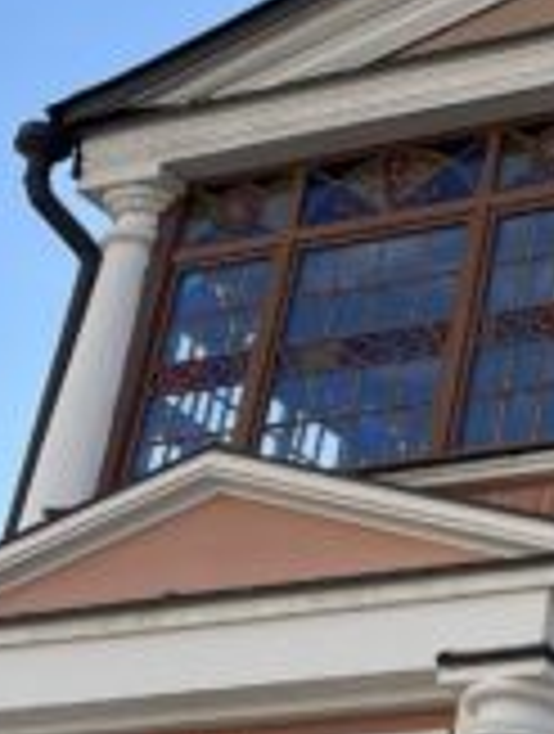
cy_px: 358
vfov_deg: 19.2
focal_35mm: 102
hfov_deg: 13.2
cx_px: 982
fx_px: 2168
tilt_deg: +26.3
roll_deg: -4.1
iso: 32
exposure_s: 1/2387
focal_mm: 5.1
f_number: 1.6
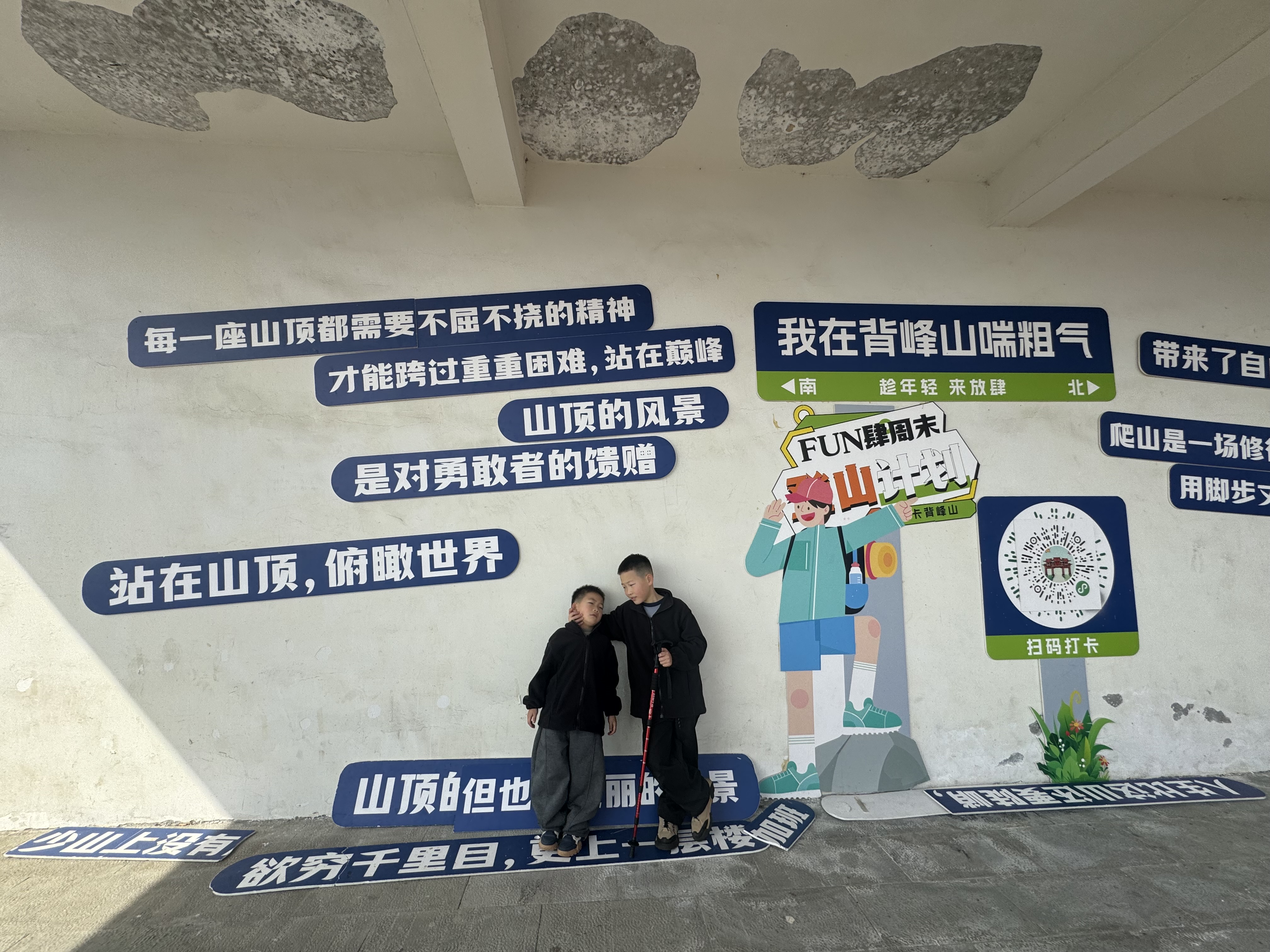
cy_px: 476
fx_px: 514
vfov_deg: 85.7
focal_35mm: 14
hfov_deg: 102.1
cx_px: 635
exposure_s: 1/956
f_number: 2.2
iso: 50
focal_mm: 2.22
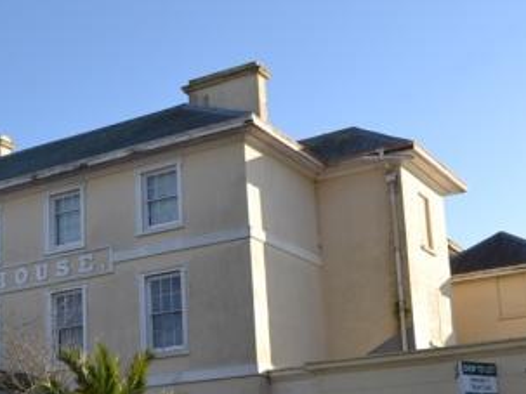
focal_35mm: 65
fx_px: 987
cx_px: 144
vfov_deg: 22.4
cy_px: 286
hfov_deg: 29.5
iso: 100
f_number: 6.3
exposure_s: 1/200
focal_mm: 22
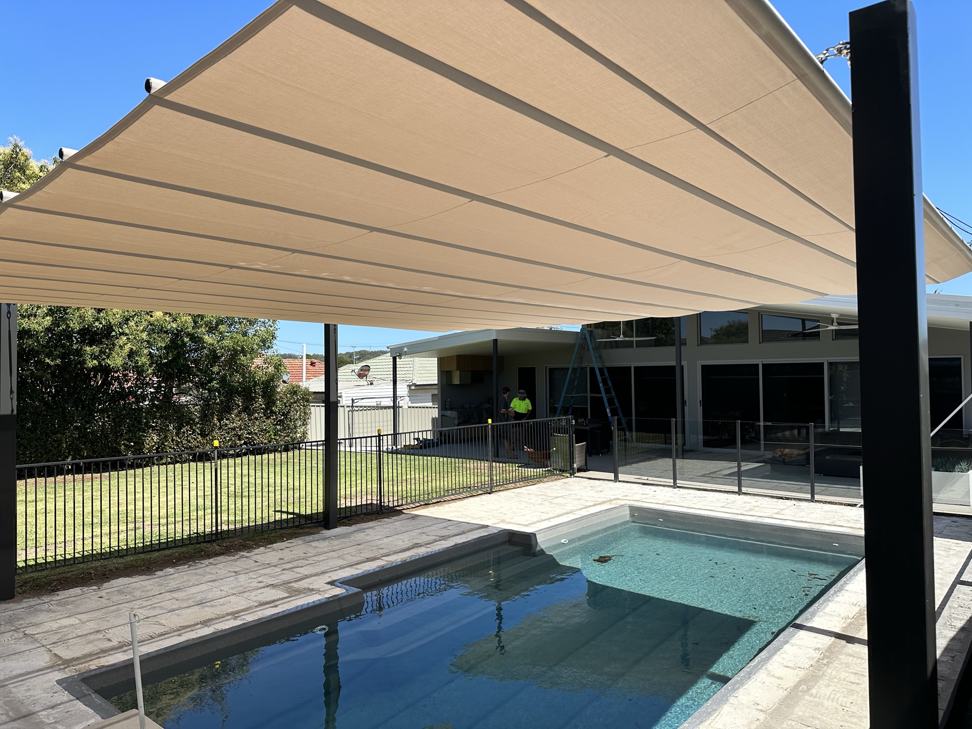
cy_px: 364
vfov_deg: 56.8
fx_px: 674
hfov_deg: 71.6
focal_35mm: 24
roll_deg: +0.6
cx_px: 486
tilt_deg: -0.8
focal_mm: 6.86
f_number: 1.78
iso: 80
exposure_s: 1/3247
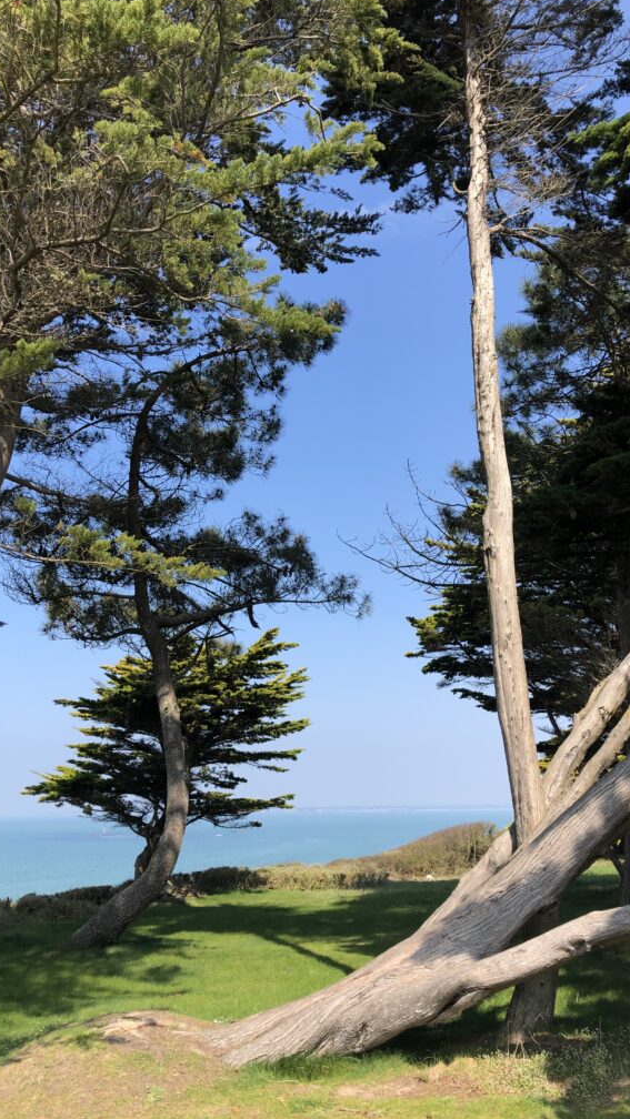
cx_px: 293
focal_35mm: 31
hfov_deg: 37.8
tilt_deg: +15.3
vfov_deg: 62.6
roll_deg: +1.0
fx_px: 921
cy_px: 552
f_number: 1.8
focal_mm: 3.99
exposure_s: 1/1143
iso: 20
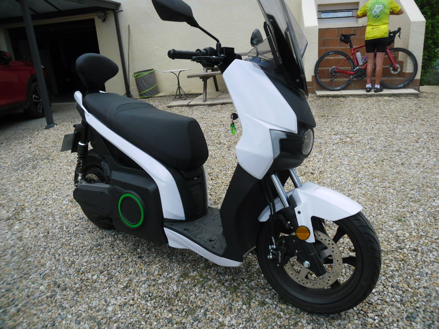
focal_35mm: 27
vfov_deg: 51.4
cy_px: 164
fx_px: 342
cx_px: 220
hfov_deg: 65.3
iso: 80
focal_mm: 4.9
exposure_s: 1/693
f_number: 3.5
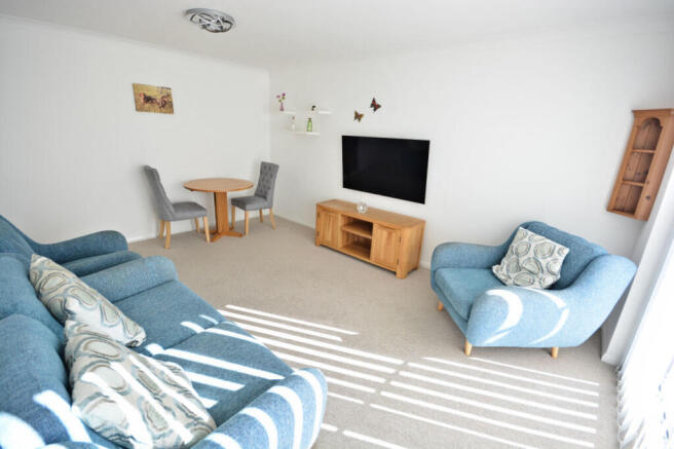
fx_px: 281
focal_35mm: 15
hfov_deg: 100.4
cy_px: 224
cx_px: 337
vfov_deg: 77.3
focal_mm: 10
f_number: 8
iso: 400
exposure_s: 1/80
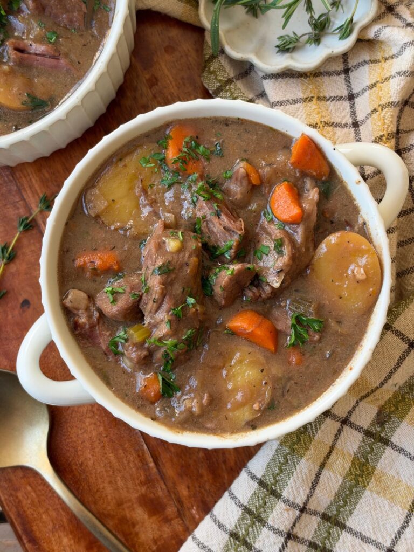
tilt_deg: -88.0
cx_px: 207
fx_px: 765
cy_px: 276
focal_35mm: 48
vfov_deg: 39.7
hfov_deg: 30.3
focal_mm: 6.93
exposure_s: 1/64
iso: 100
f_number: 1.8
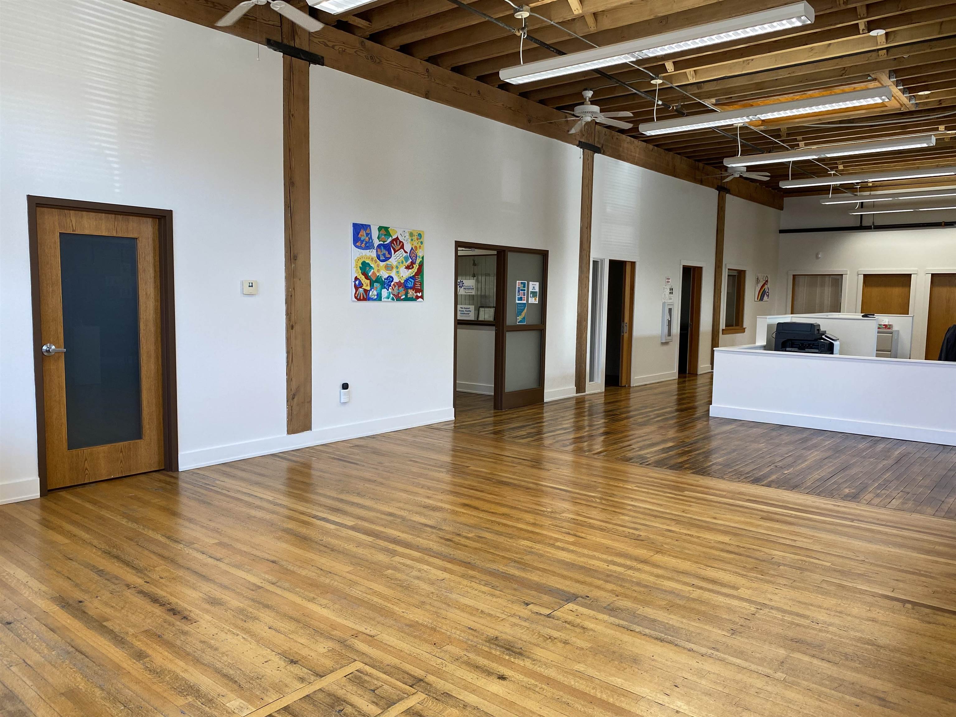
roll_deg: -1.0
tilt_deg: -6.0
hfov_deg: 67.3
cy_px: 358
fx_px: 718
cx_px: 478
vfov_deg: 53.1
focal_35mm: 26
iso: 100
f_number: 1.8
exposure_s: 1/120
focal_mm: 4.25
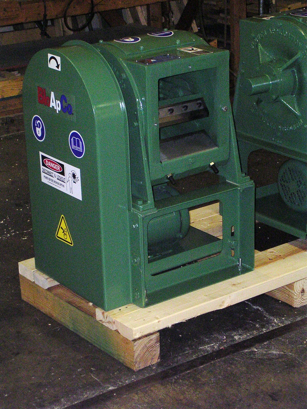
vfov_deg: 21.5
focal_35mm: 91
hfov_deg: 16.2
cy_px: 204
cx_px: 154
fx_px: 1076
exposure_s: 1/60.1
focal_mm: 13.7
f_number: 4.3
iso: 400
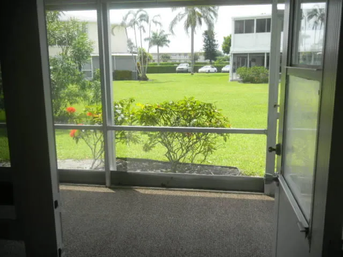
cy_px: 128
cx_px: 172
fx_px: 347
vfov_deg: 40.7
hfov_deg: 52.6
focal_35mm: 35
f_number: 3.6
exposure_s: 1/196
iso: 80
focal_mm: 6.3
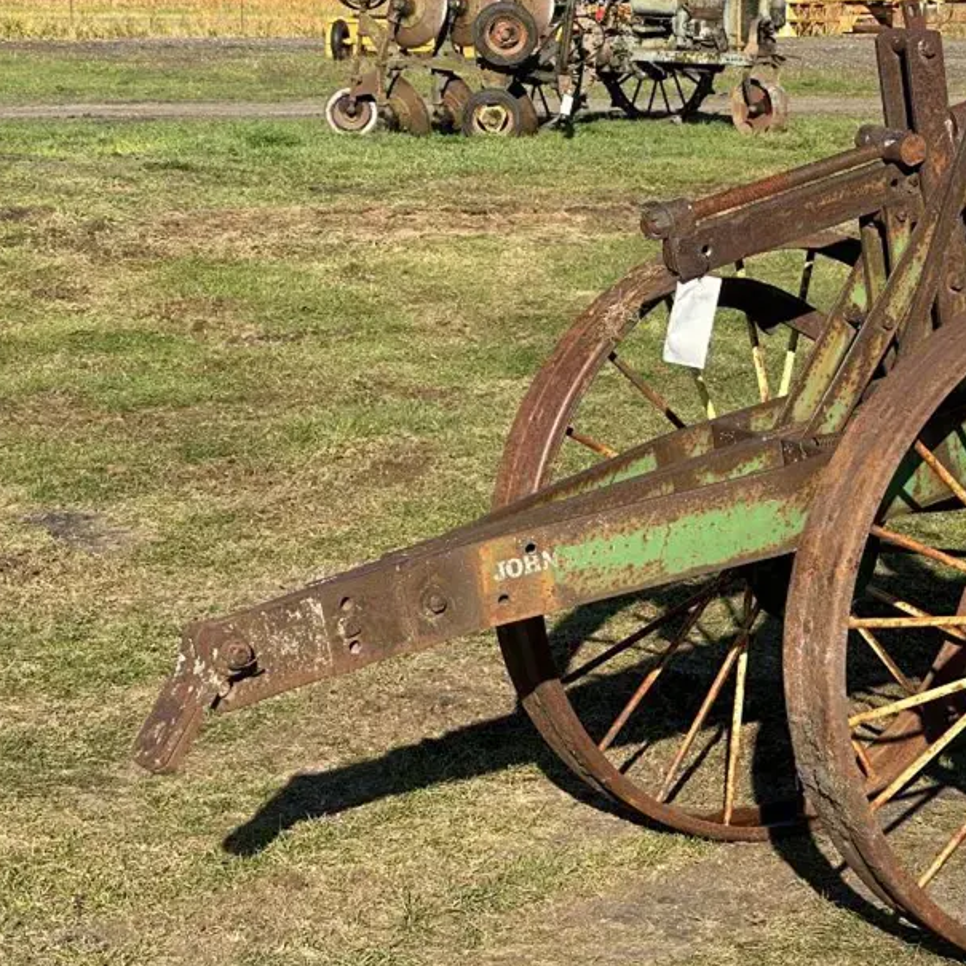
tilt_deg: -7.8
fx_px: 3410
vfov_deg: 16.1
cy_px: 521
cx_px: 758
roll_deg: -0.3
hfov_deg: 16.0
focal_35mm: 108
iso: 32
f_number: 2.8
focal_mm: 9
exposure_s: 1/511
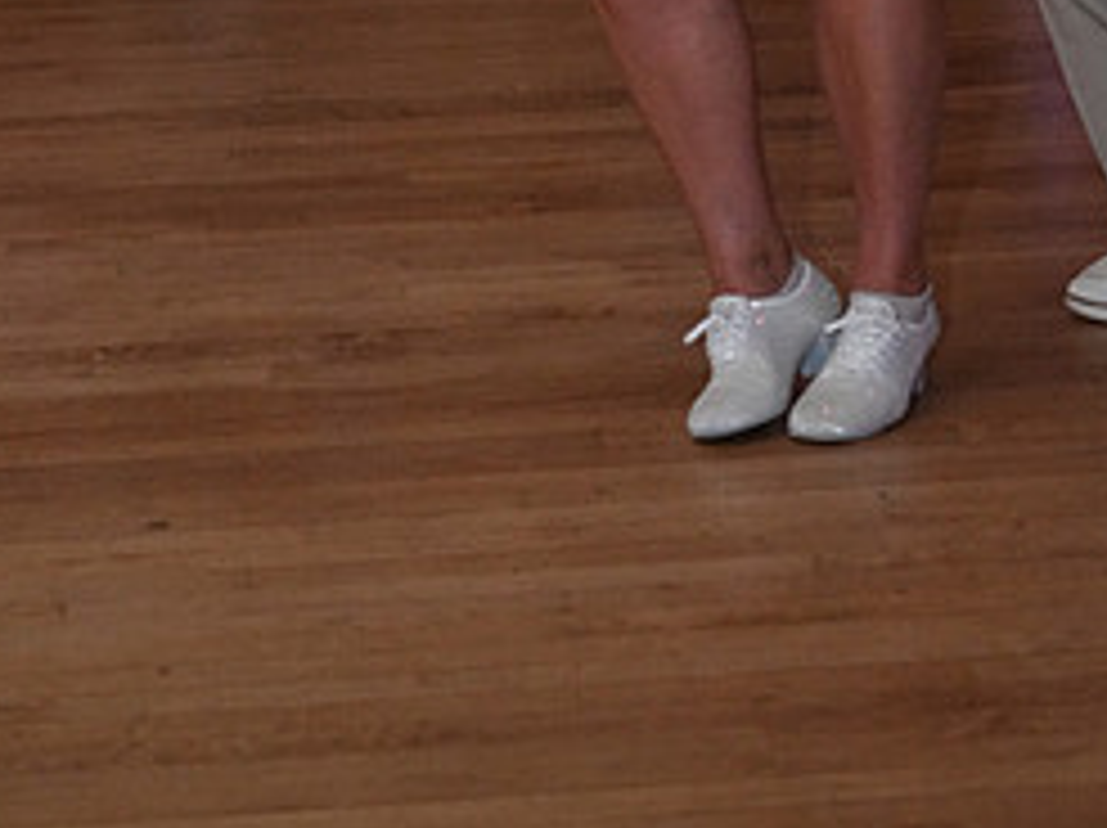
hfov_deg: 14.7
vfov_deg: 10.7
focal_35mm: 134
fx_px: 4281
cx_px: 844
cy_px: -410
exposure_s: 1/200
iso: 5000
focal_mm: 59
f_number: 4
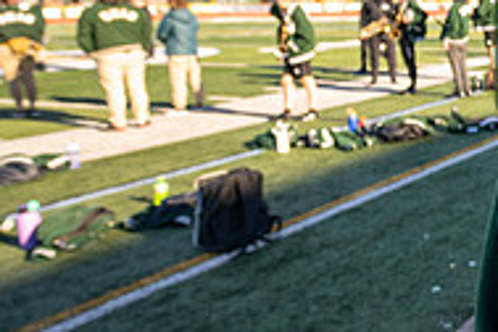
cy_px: 67
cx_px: 693
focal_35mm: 43
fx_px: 595
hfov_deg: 31.2
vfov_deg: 30.4
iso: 250
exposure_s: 1/800
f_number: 4
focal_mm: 14
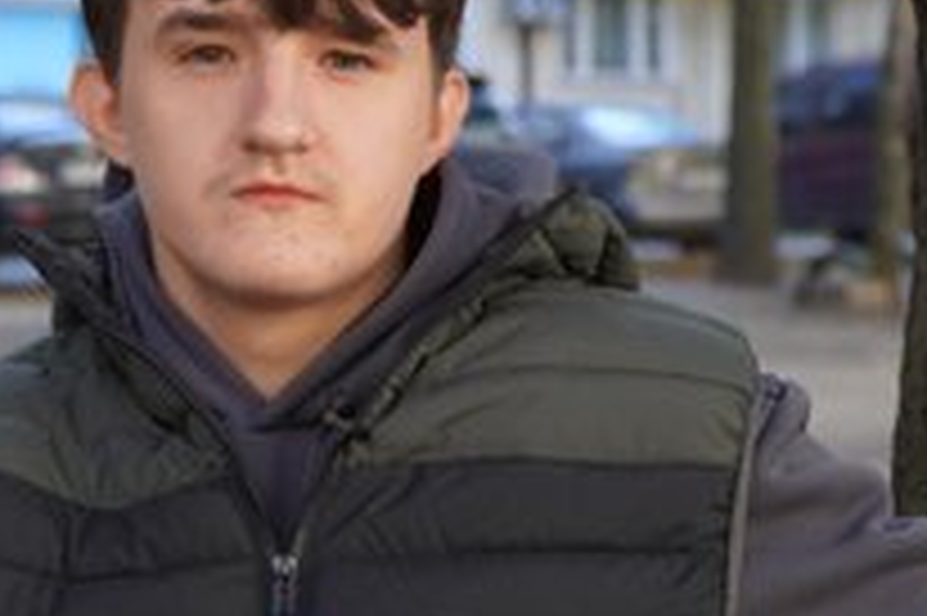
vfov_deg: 12.7
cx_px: 302
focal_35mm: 108
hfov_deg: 18.9
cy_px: 254
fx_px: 2778
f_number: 4
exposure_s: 1/160
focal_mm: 37
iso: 400
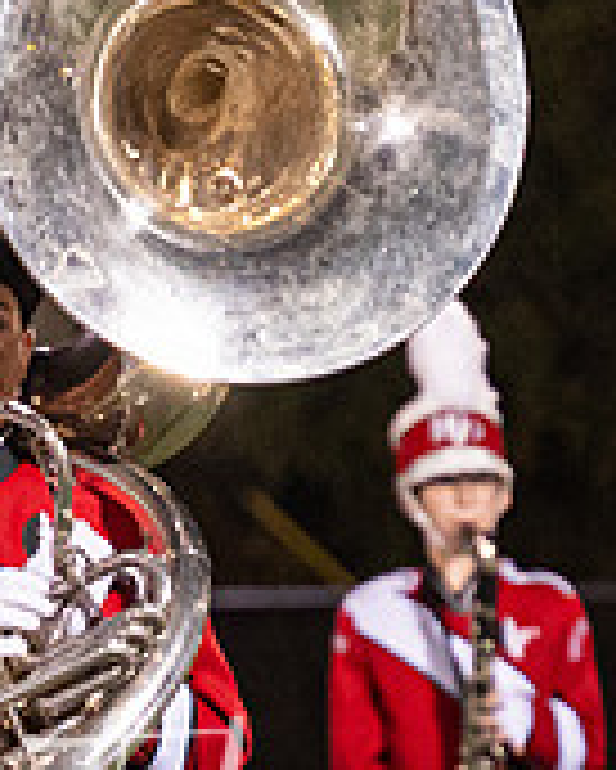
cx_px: 1090
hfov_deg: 1.9
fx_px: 18420
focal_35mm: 809
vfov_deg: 2.4
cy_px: 1306
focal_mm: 150
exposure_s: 1/200
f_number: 4
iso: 3200
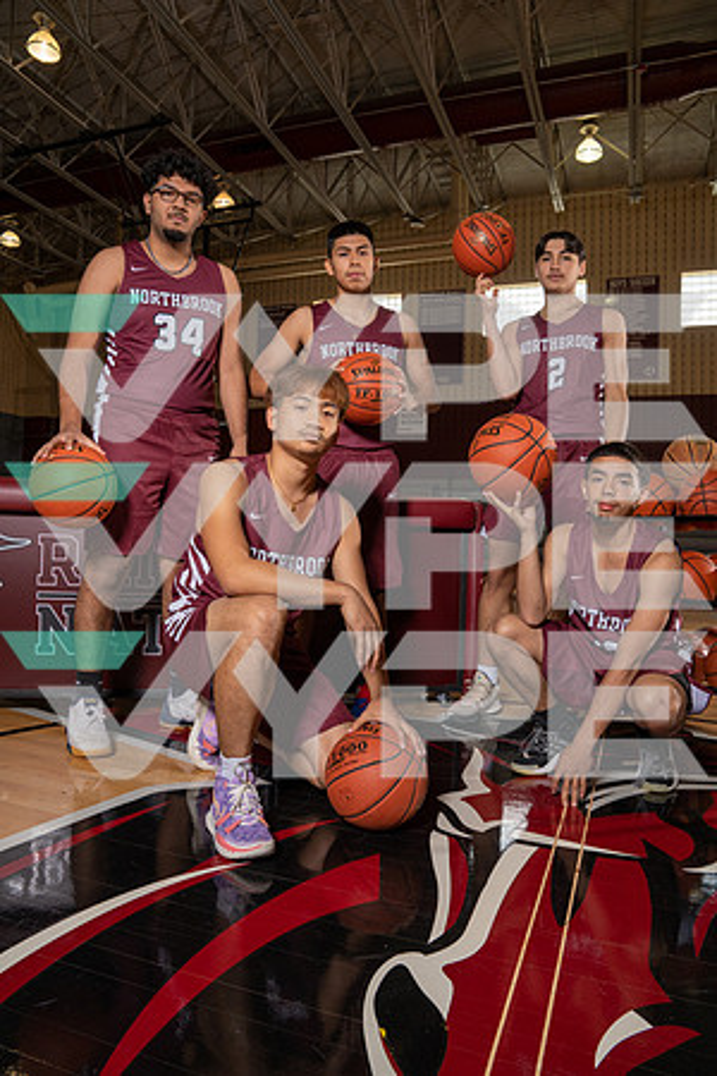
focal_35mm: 25
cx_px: 358
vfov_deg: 71.5
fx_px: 747
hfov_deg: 51.3
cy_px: 538
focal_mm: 25
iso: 500
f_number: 8
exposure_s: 1/250
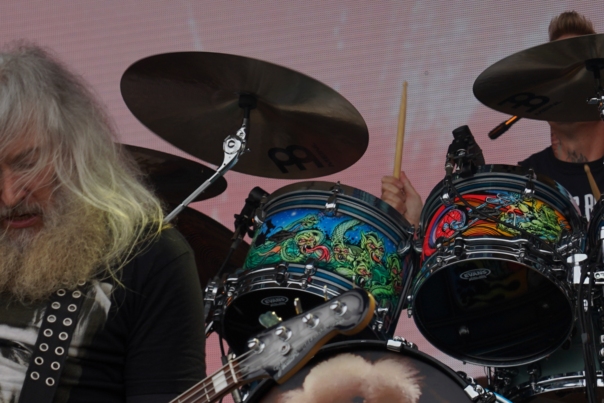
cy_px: 117
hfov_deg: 7.7
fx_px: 4446
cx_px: -106
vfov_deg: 5.2
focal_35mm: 265
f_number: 5.6
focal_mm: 105
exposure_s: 1/250
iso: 100
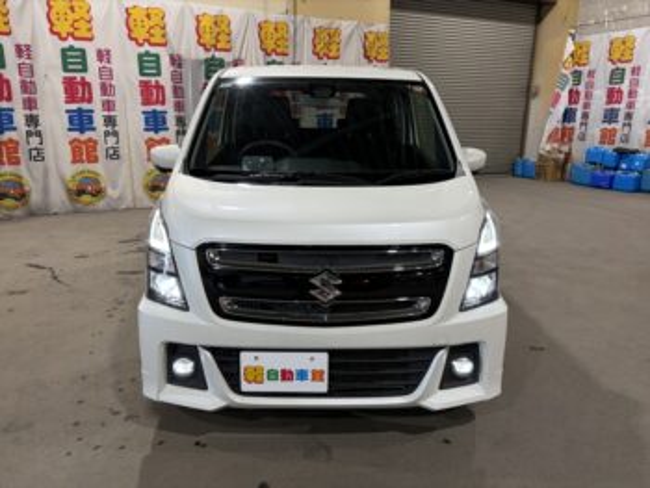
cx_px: 325
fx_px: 489
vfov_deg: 53.1
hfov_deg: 67.3
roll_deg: +0.8
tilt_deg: -13.6
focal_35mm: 26
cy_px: 244
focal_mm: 5.96
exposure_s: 1/100
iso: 125
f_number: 1.6
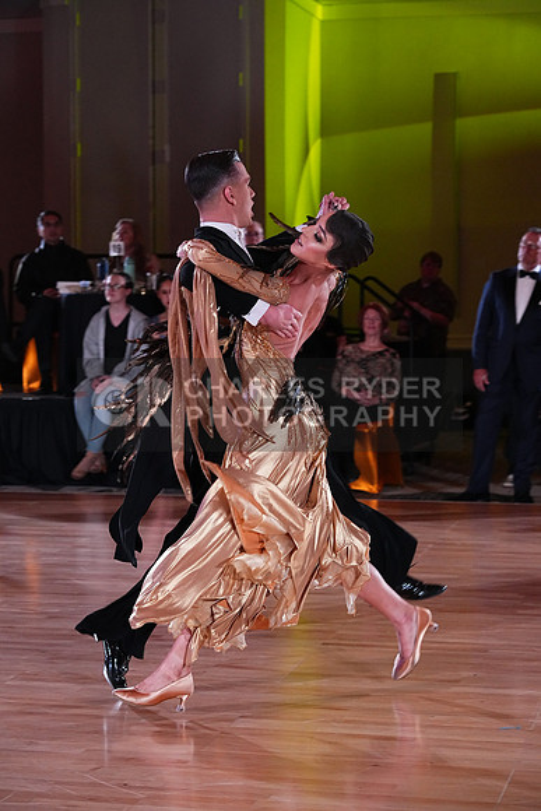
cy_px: 406
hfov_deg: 16.3
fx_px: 1892
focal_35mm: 84
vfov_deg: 24.2
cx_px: 270
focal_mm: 84
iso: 5000
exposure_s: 1/400
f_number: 5.6
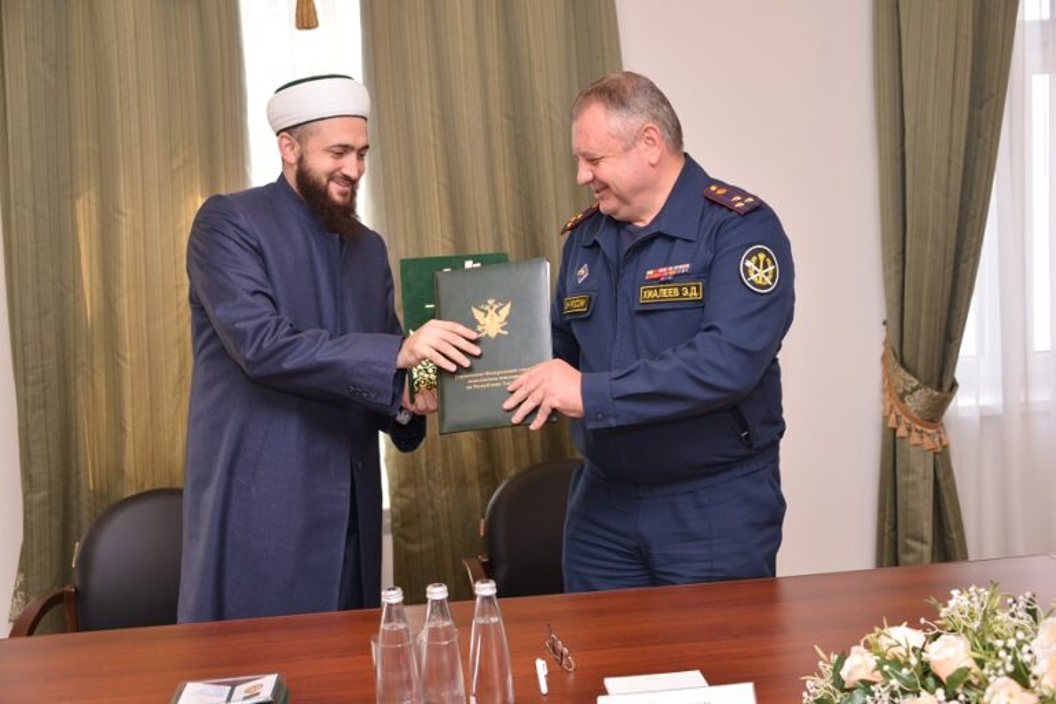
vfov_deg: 31.9
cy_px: 352
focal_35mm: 42
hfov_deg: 46.4
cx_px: 528
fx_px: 1232
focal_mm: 42
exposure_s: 1/100
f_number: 5
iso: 720
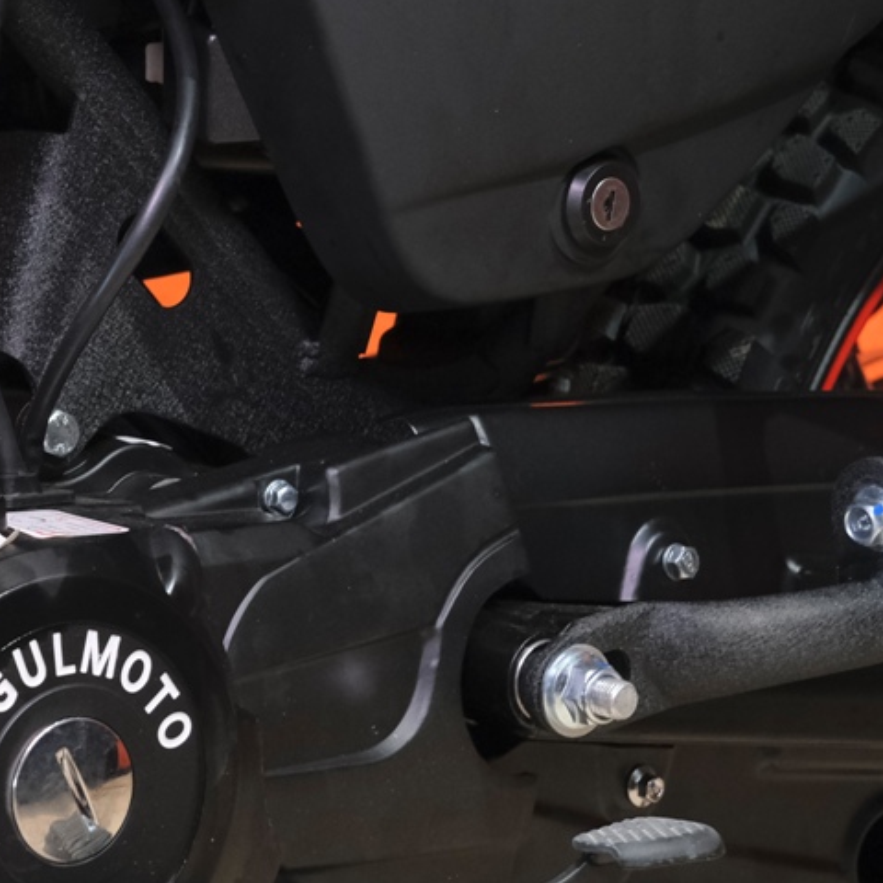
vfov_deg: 20.4
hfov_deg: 19.5
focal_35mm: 85
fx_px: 2453
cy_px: 367
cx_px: -116
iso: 1600
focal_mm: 20.2
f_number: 4
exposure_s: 1/100
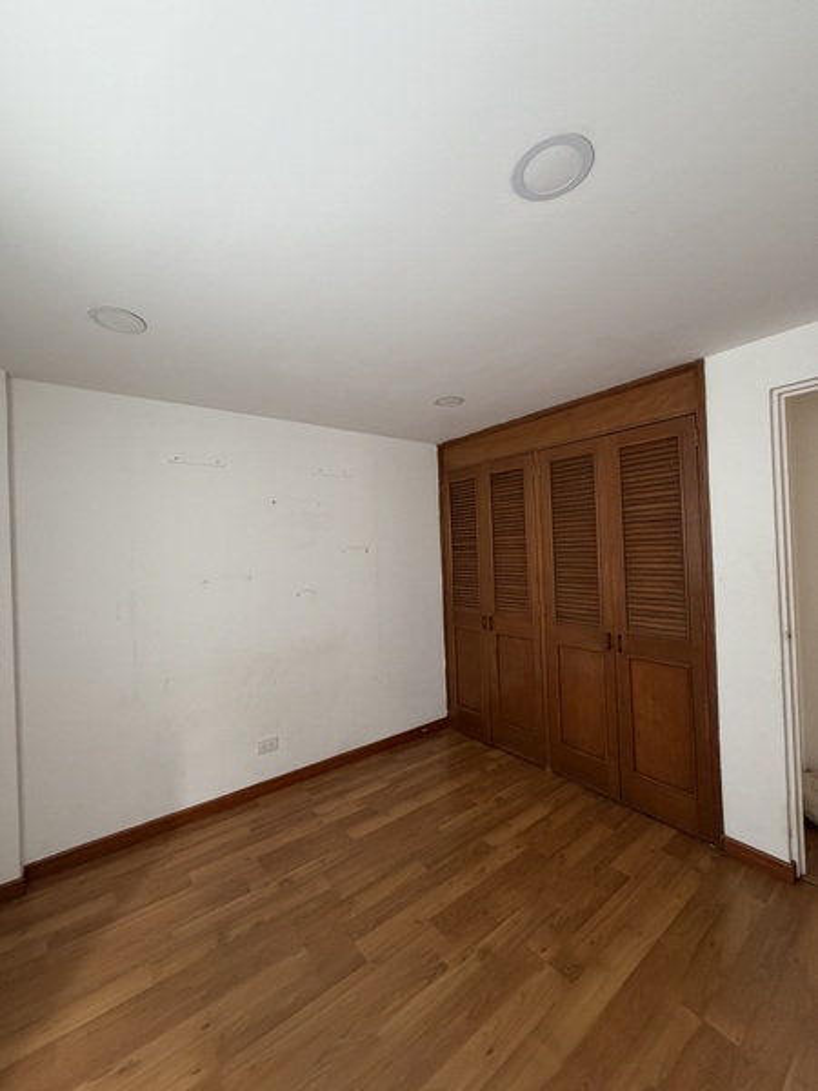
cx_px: 409
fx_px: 441
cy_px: 546
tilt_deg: +0.8
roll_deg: +1.3
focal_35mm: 14
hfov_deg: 85.7
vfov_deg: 102.1
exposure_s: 1/97
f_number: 2.2
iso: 320
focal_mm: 2.22
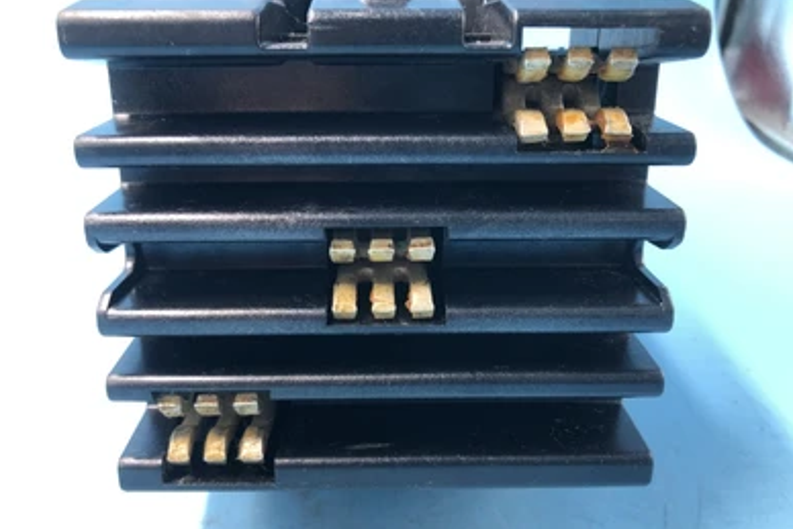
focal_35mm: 30
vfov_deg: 43.6
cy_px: 290
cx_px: 386
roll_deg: -1.8
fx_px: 661
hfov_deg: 61.9
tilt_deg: -29.8
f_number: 1.8
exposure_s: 1/30
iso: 25
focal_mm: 3.99
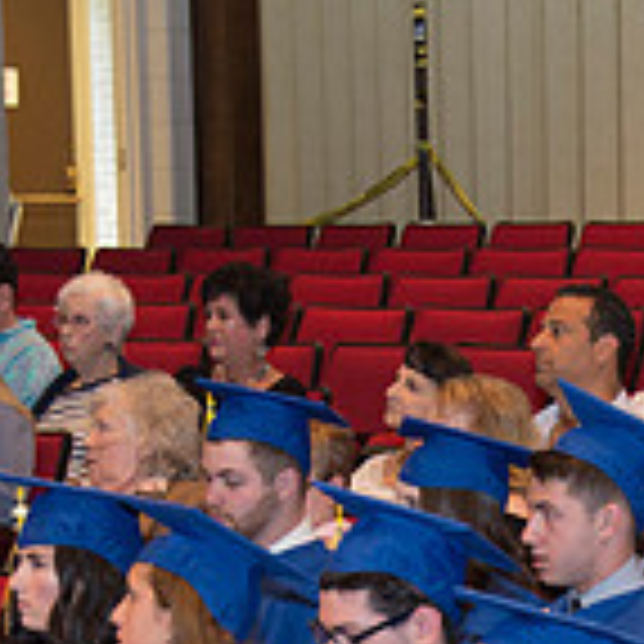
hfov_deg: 7.8
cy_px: 826
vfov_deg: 7.7
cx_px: 603
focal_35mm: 224
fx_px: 4715
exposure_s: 1/80
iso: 2000
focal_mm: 65
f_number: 4.8
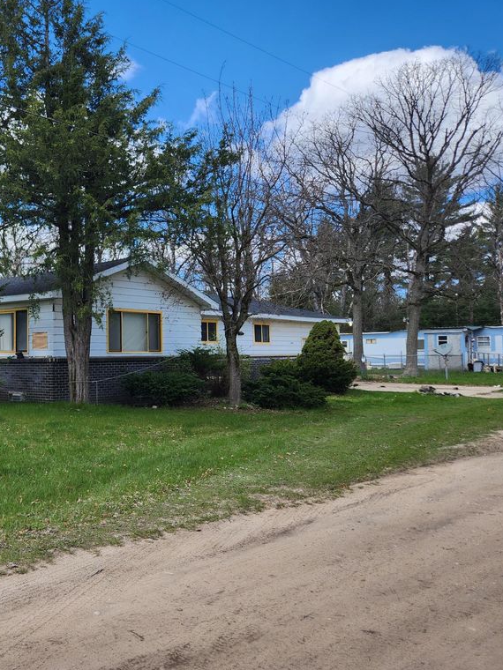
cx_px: 78
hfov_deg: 42.7
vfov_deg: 58.4
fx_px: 601
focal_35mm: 31
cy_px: 333
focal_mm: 5.4
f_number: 1.8
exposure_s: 1/864
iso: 20
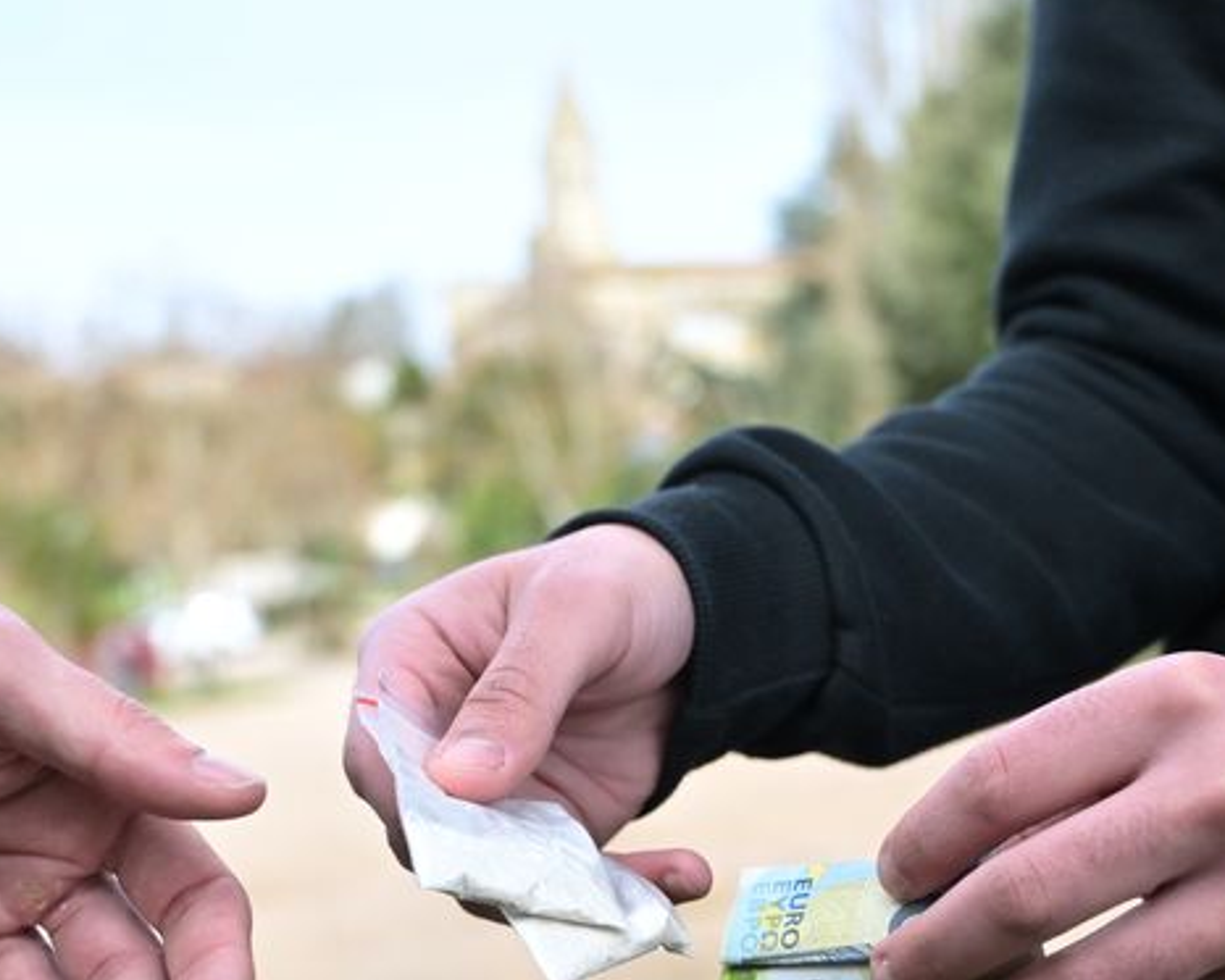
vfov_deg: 23.2
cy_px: 489
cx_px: 816
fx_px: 2393
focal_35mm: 66
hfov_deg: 28.5
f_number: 3.5
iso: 500
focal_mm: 28
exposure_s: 1/2000
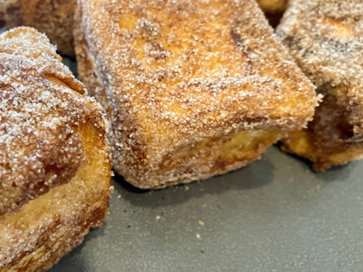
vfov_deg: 35.9
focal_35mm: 40
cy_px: 125
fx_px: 419
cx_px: 104
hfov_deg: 45.6
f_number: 1.8
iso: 320
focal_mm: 4.25
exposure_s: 1/60
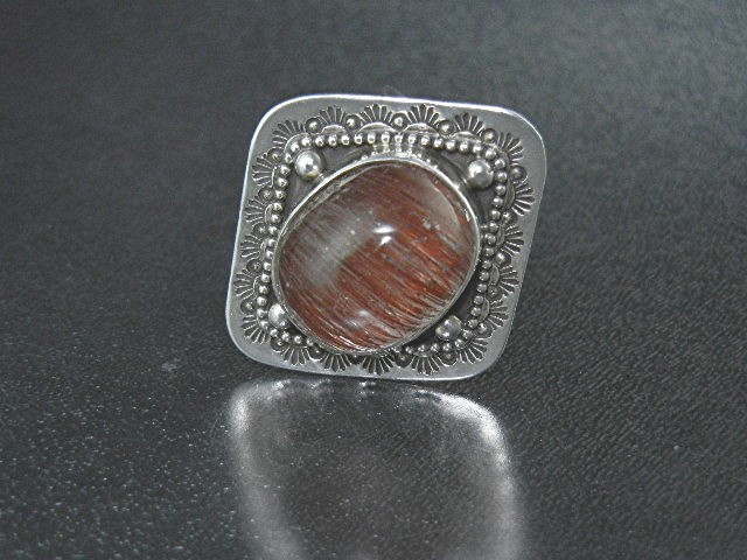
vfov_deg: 19.1
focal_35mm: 77
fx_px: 1662
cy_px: 280
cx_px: 374
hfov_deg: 25.3
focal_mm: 13.9
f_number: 8.6
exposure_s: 1/30
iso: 800
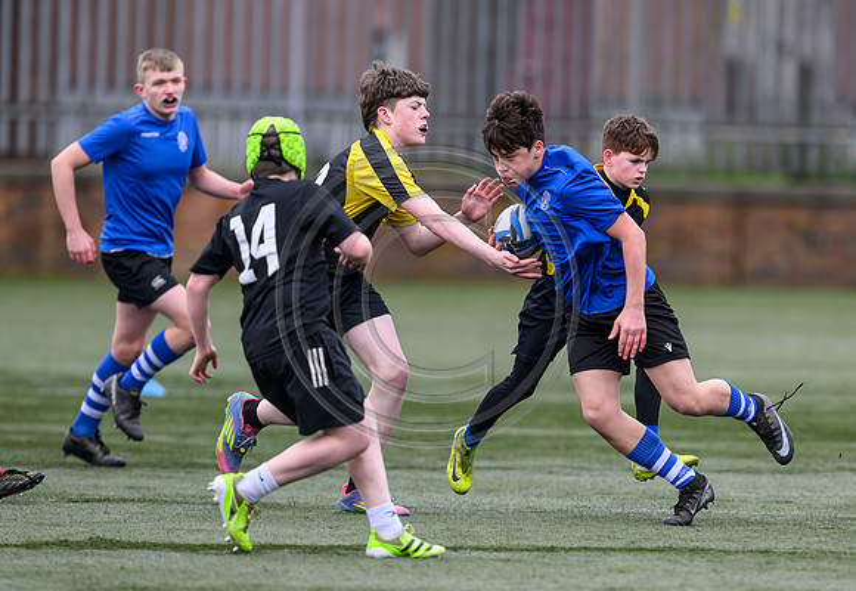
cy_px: 324
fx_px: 13565
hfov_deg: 3.6
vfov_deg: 2.5
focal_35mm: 564
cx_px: 547
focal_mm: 400
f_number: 3.5
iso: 500
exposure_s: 1/1600
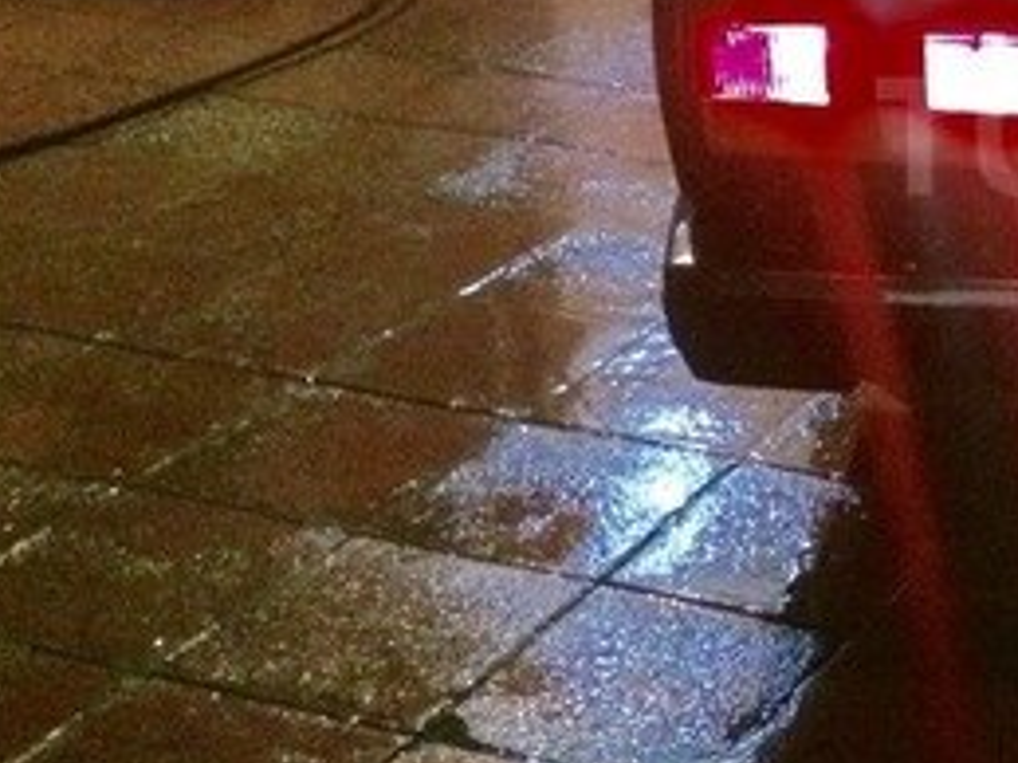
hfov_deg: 23.6
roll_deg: -3.8
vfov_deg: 19.6
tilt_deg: -17.6
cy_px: 136
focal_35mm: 74
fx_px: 2175
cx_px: 1277
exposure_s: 1/17
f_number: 2.2
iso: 500
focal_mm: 4.15
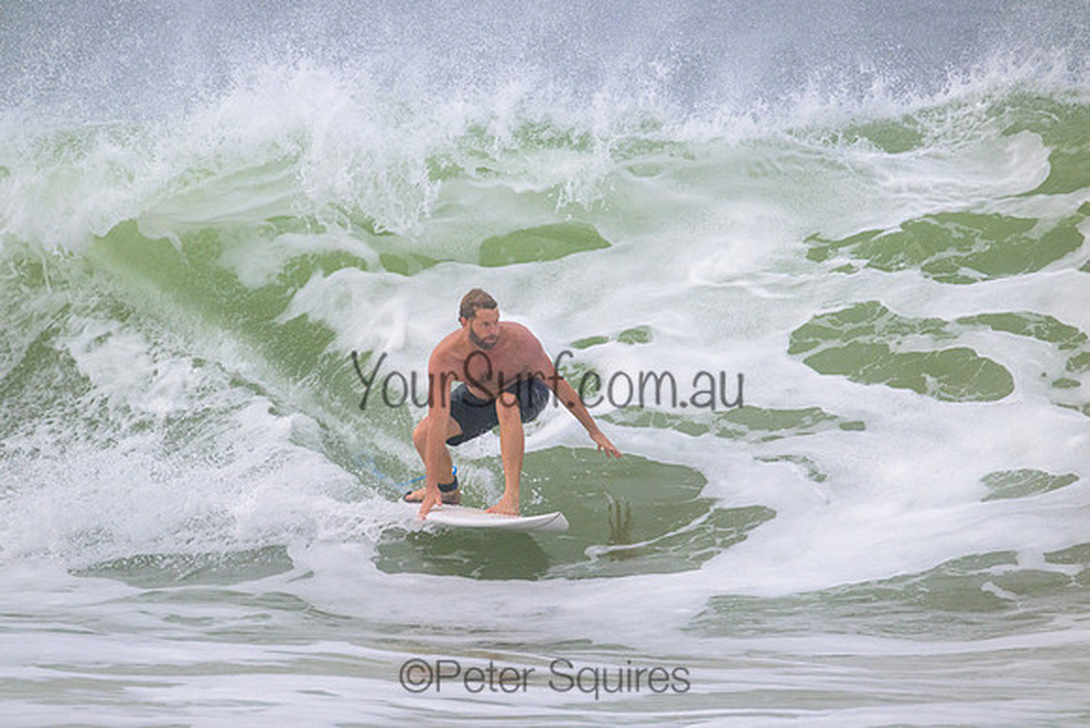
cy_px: 364
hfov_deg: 2.6
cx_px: 545
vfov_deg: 1.7
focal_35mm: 800
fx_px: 24227
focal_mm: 800
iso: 1600
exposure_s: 1/2000
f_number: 11
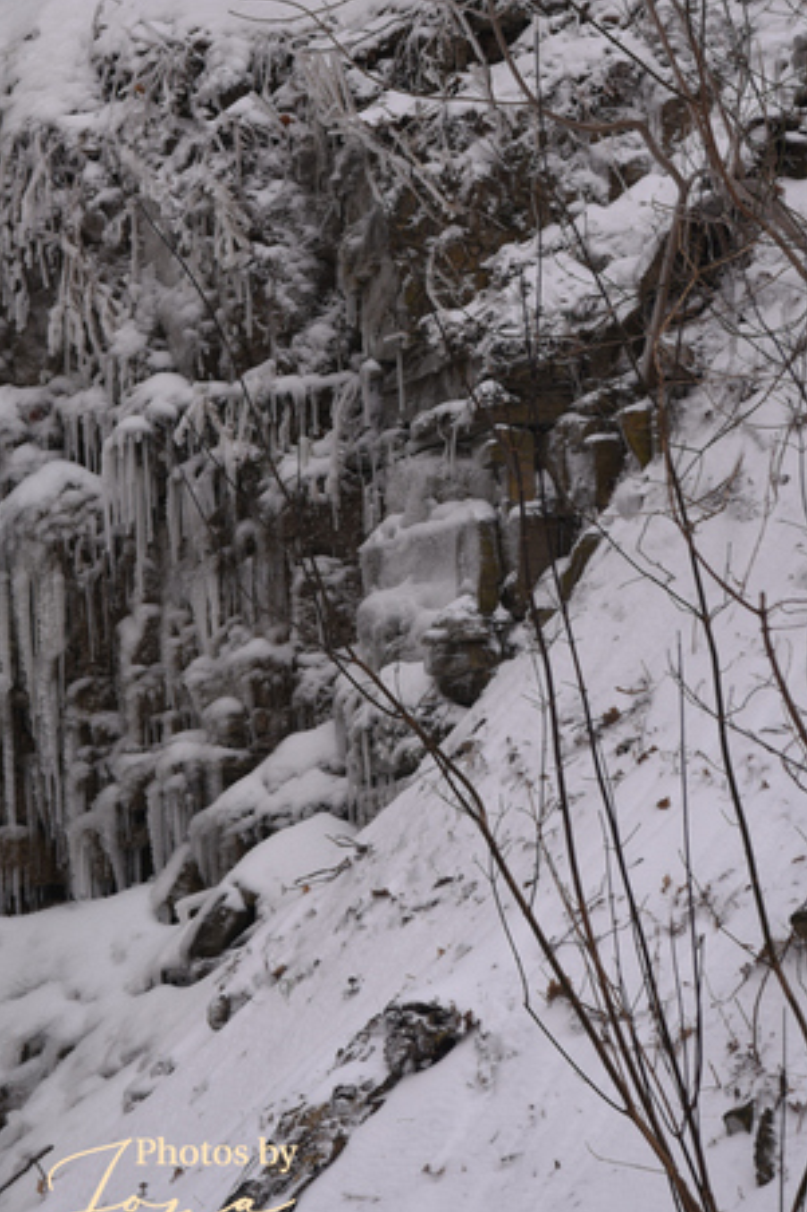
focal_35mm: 119
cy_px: 279
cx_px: 147
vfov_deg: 17.1
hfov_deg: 11.5
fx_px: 4004
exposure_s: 1/100
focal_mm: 70
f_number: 5.6
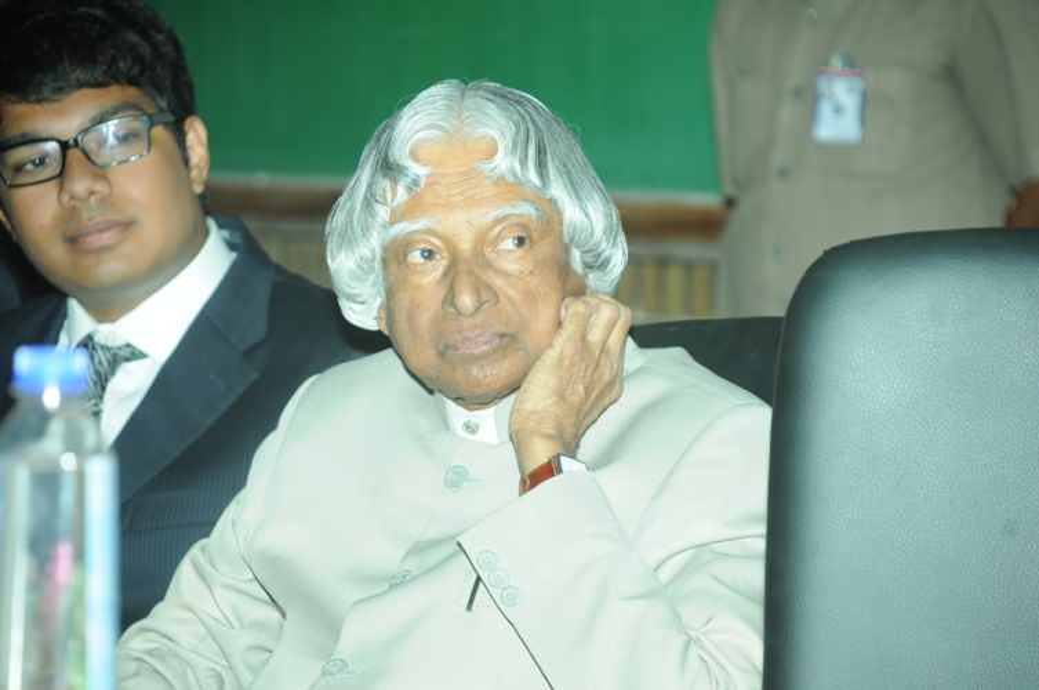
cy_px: 345
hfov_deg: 10.2
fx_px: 5837
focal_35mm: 202
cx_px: 520
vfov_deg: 6.8
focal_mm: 135
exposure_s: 1/125
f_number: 5.6
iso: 500
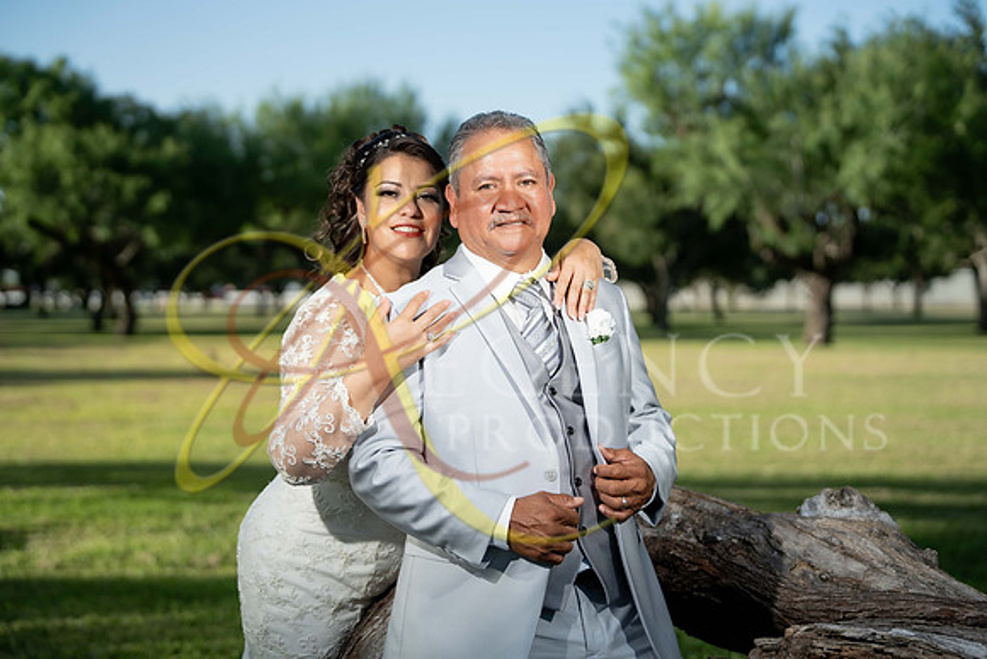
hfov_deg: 33.9
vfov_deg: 23.0
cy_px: 330
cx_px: 494
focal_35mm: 59
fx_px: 1618
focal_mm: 59
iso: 200
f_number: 2.2
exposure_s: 1/2500
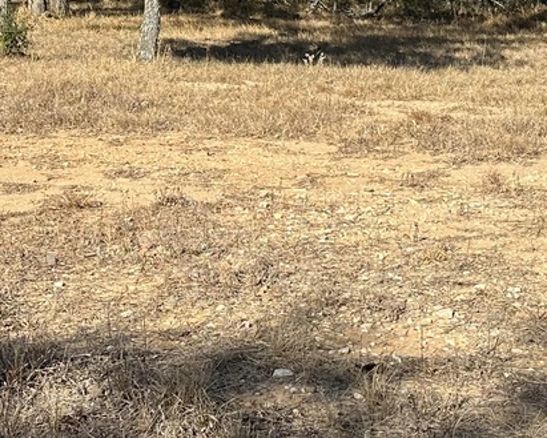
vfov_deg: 18.3
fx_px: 1328
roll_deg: +1.1
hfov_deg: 23.2
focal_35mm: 82
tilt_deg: -0.2
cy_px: 5
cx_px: 180
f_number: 1.78
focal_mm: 6.86
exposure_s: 1/3861
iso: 80
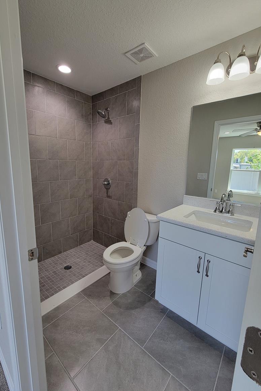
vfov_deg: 104.2
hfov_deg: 81.0
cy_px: 192
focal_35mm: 14
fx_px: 152
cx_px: 119
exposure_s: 1/60
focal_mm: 2.2
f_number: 2.2
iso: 64
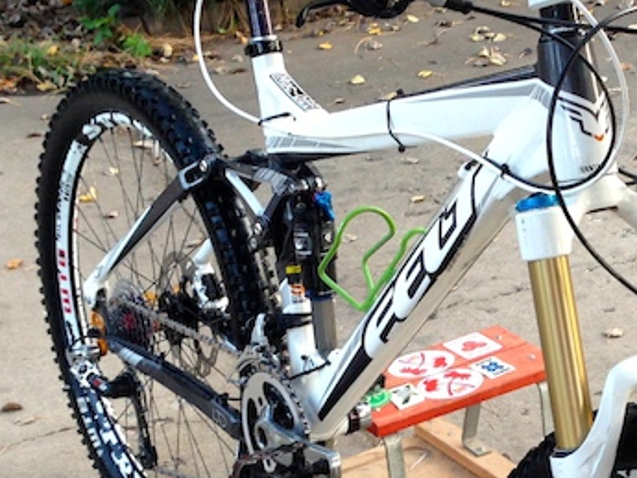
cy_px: 439
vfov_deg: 14.9
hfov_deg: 19.8
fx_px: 1804
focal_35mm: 98
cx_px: 497
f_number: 2.4
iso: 50
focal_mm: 4.12
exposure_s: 1/30
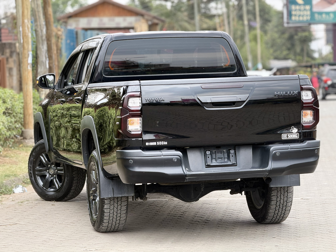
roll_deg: +0.1
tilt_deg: -2.7
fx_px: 1165
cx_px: 168
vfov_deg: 12.3
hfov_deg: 16.4
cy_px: 126
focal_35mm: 120
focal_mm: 15.66
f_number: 2.8
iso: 64
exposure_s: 1/272
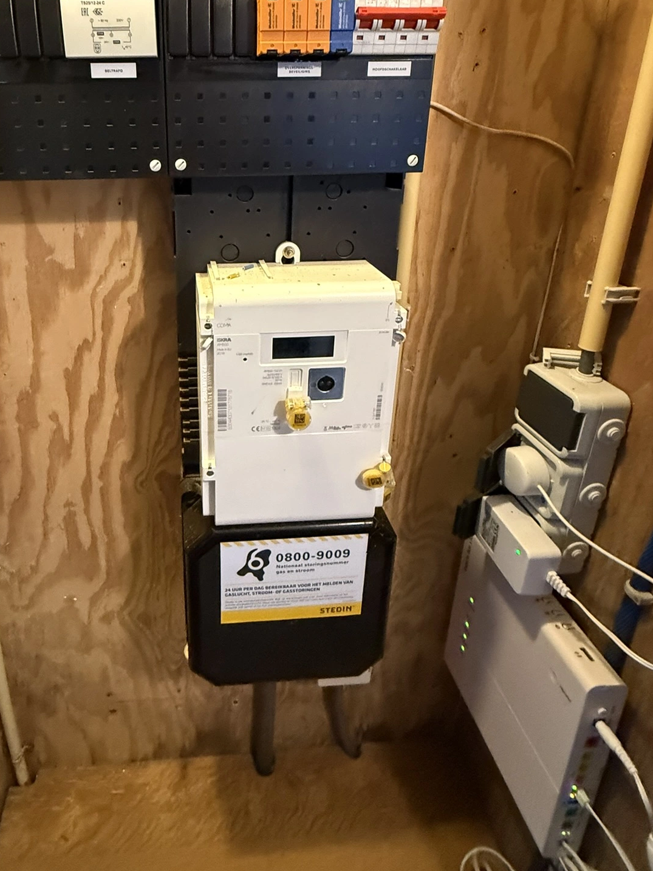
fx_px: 503
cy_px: 275
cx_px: 215
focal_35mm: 20
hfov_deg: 64.2
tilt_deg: -17.4
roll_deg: +0.1
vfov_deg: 78.5
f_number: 2.2
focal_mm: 2.22
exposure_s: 1/50
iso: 800
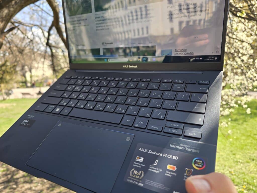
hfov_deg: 73.9
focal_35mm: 23
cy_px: 96
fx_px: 171
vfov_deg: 58.9
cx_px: 128
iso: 16
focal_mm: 6.3
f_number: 1.7
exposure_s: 1/180
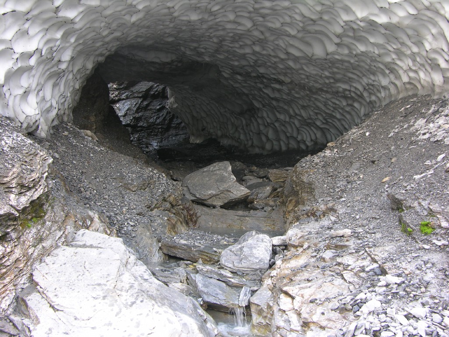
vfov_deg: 40.7
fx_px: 454
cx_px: 224
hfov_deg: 52.6
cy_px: 168
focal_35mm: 35
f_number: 3.2
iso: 50
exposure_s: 1/50.2
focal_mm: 8.9
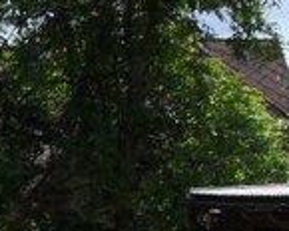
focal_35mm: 151
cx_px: -92
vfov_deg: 9.8
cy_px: 402
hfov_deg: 12.4
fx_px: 1292
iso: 100
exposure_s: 1/250
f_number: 8.4
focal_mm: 6.3
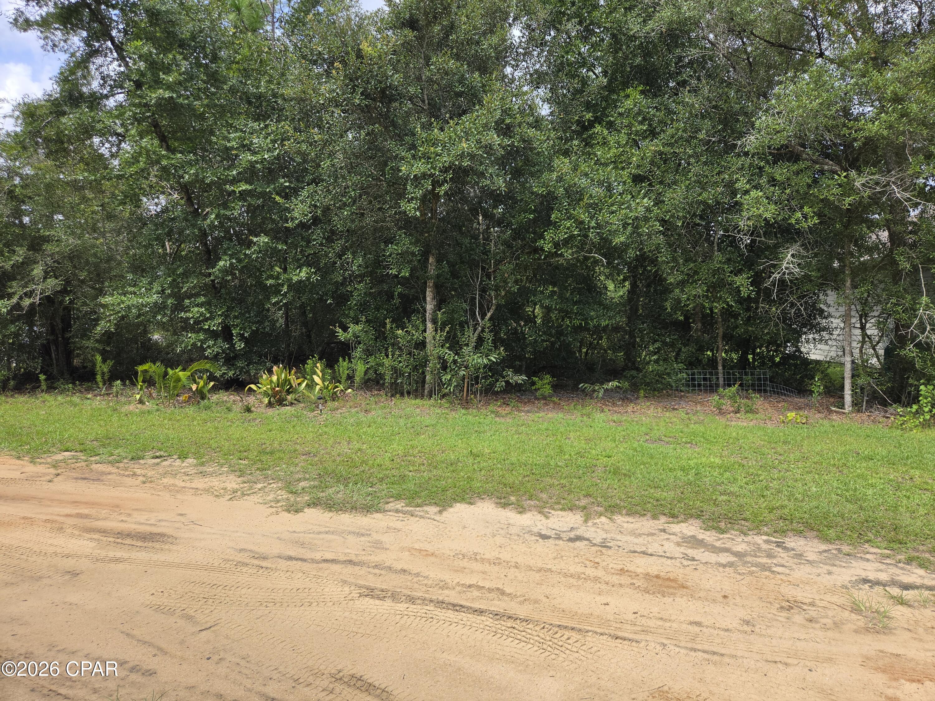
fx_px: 621
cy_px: 350
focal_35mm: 23
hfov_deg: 73.9
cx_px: 468
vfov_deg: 58.9
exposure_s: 1/2094
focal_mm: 5.4
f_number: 1.8
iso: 80
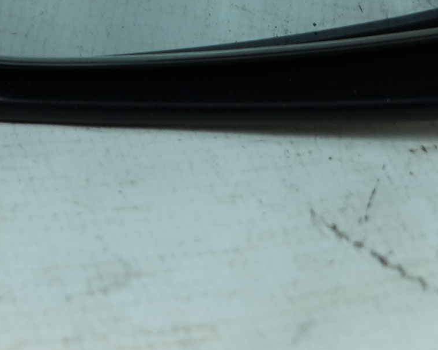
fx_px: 2269
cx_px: -78
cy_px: -204
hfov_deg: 10.8
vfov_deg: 8.6
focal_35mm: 175
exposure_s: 1/160
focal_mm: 24
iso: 200
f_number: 4
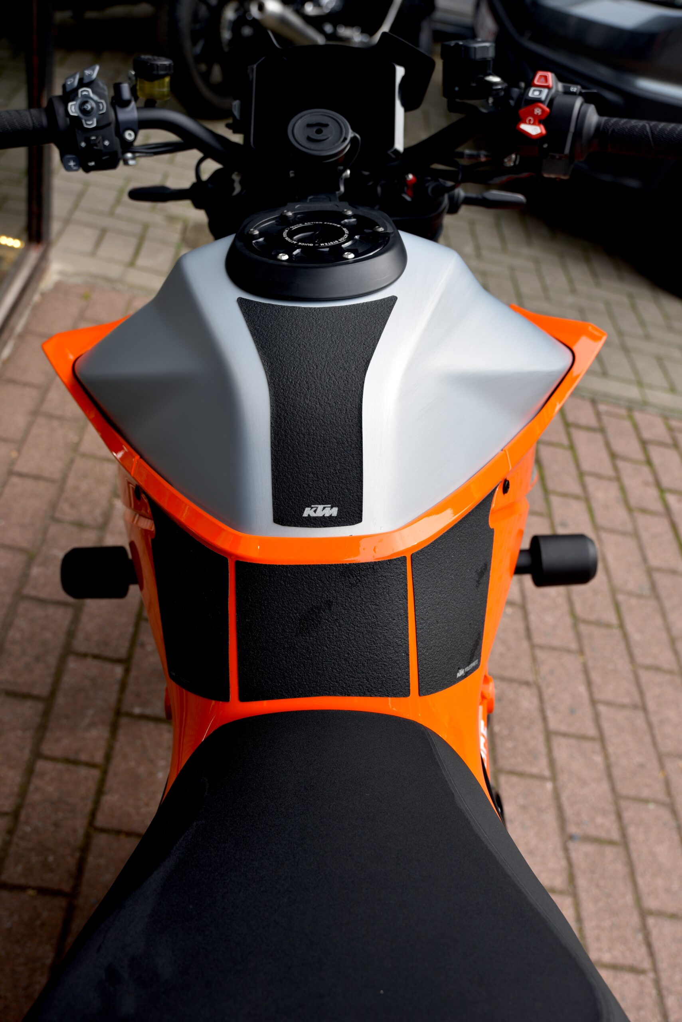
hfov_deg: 35.1
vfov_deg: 50.7
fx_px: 1079
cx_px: 341
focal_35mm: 38
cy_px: 511
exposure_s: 1/100
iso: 100
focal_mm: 38
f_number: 5
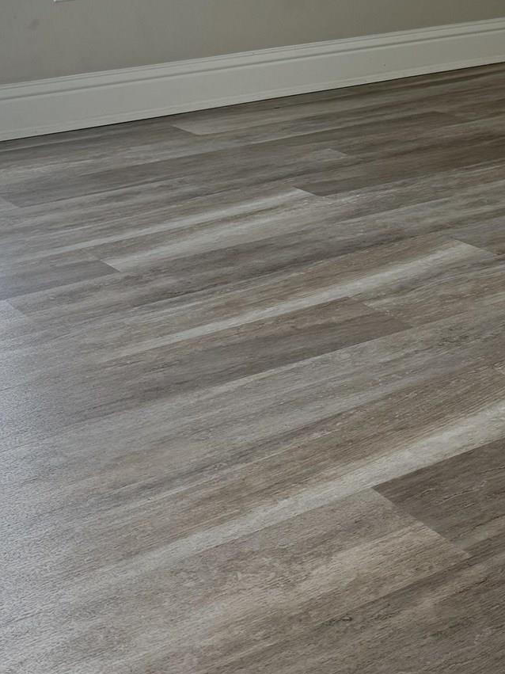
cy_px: 120
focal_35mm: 65
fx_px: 1265
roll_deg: +3.2
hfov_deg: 22.4
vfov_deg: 29.1
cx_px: 366
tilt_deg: -11.7
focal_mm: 6.76
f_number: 1.78
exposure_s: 1/309
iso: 80
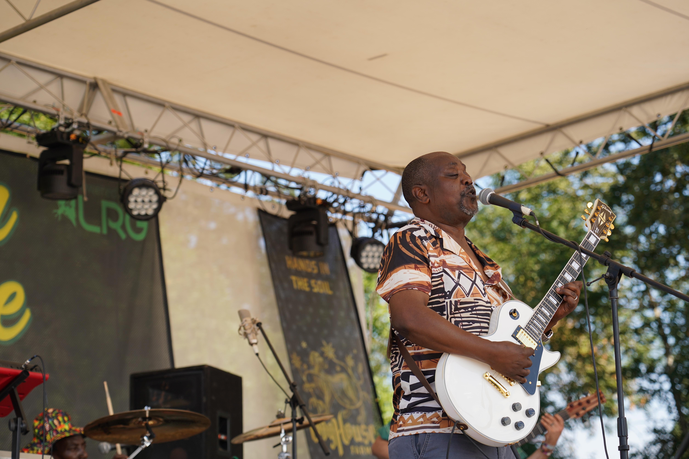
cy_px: 230
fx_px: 2009
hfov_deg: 19.5
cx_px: 344
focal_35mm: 105
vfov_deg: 13.0
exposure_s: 1/250
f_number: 5
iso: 100
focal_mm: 105
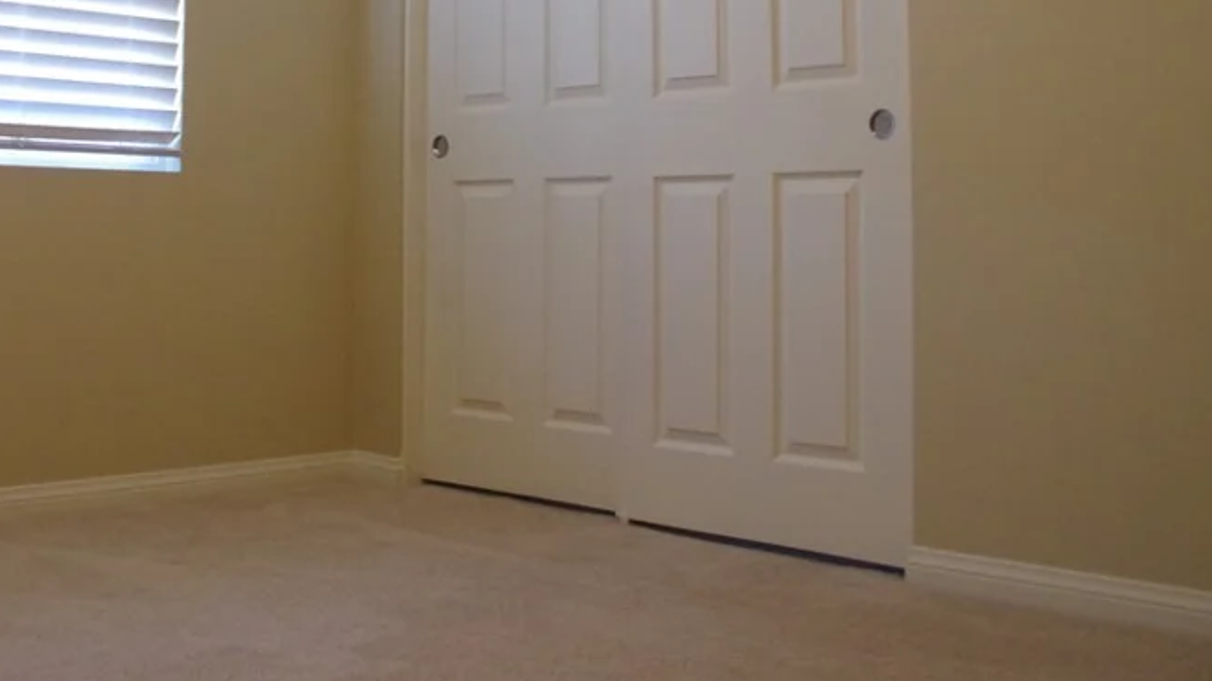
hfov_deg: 45.7
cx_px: 409
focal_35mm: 44
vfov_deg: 26.2
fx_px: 1414
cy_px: 69
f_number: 5.6
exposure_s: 1/40
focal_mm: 18
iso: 3200
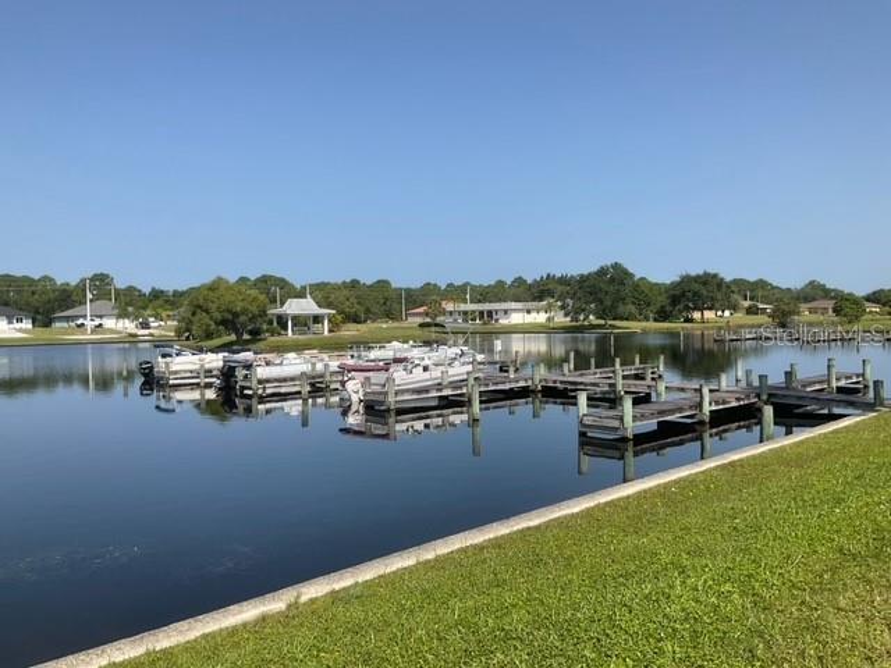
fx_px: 746
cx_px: 446
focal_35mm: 29
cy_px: 334
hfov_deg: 61.7
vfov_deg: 48.2
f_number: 1.8
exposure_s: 1/2141
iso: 16
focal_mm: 3
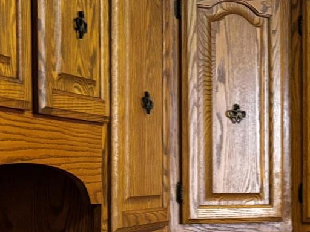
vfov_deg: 14.1
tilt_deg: -2.0
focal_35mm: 104
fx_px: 931
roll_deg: +0.3
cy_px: 199
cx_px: 441
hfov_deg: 17.3
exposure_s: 1/36
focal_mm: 5.96
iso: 500
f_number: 1.6
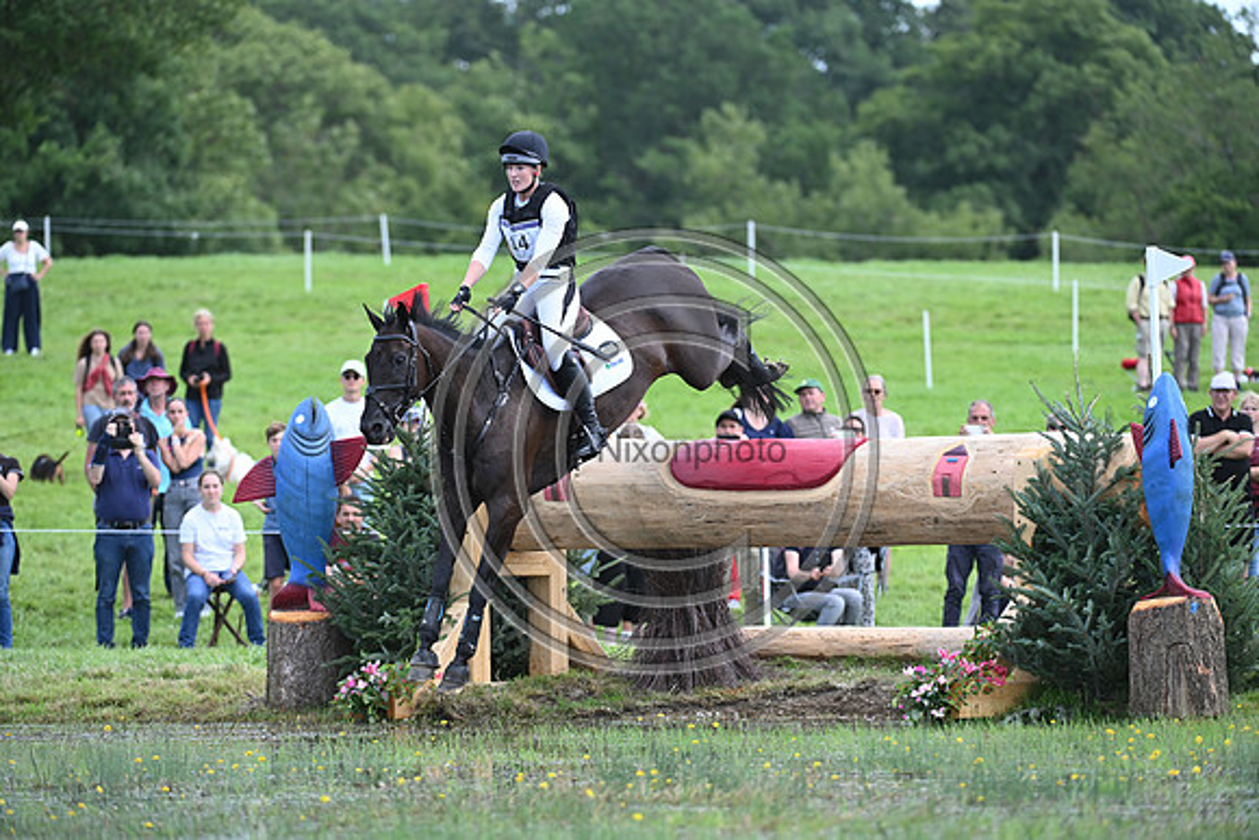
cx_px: 630
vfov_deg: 5.3
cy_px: 420
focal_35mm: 260
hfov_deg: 7.9
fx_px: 9094
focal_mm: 260
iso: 900
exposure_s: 1/1600
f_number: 5
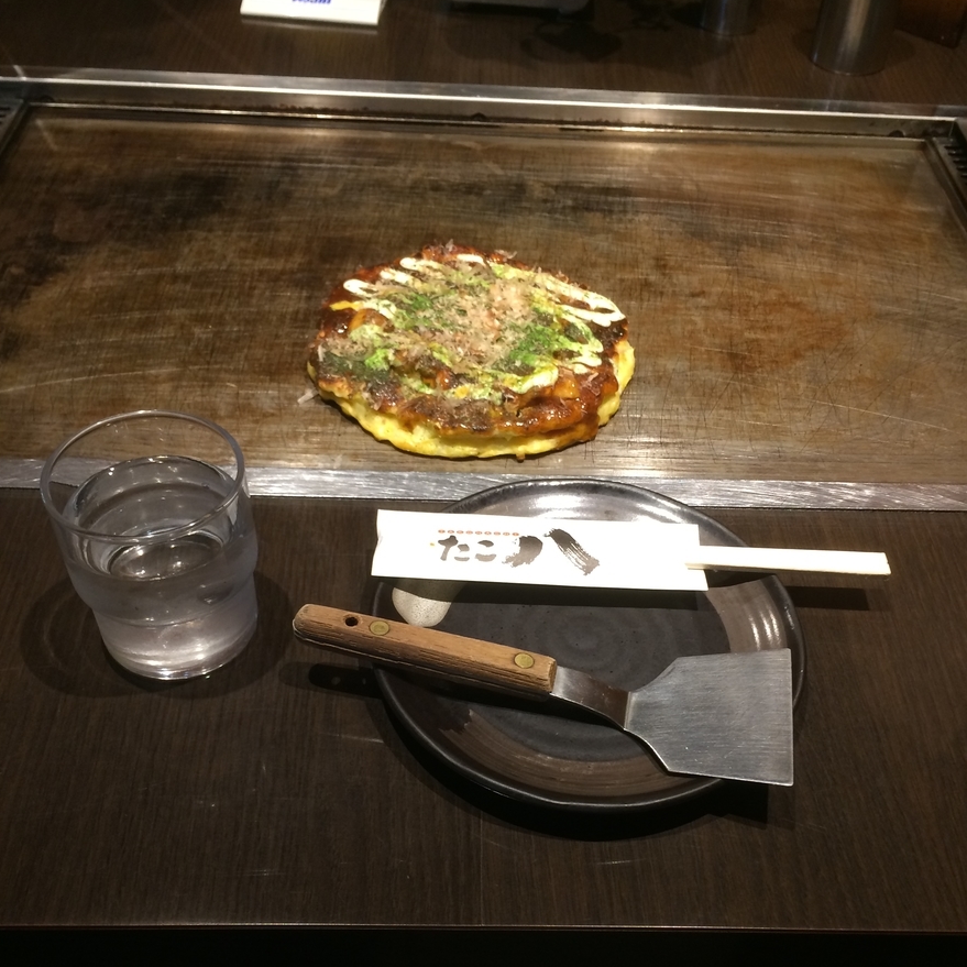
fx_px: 1106
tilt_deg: -49.1
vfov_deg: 46.8
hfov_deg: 47.2
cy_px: 602
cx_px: 494
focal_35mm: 35
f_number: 2.2
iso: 100
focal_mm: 4.15
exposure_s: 1/30
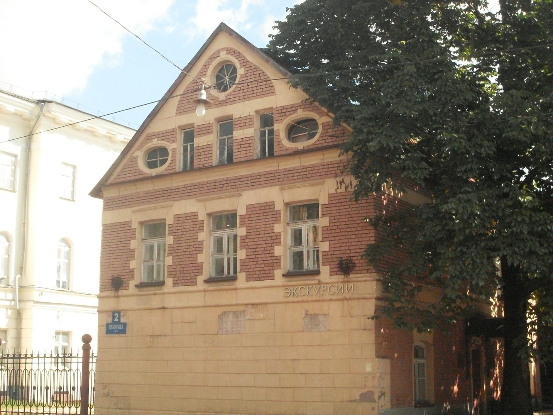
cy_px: 208
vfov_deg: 24.4
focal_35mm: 60
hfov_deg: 32.2
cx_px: 276
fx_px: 959
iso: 400
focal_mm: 9.9
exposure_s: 1/250
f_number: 9.9
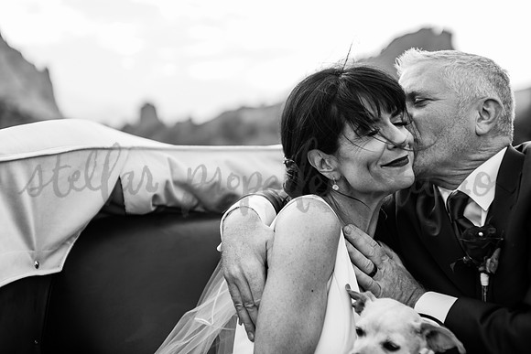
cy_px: 177
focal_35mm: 50
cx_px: 266
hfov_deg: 39.6
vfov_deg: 27.0
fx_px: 738
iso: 125
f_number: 2.5
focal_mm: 50
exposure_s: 1/400
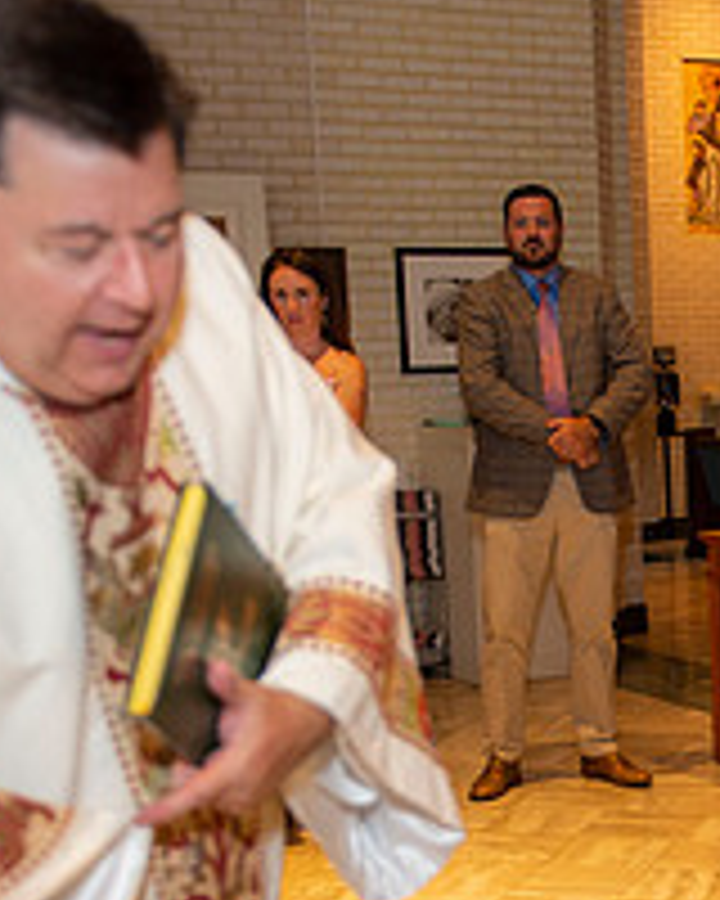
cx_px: 770
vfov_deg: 24.4
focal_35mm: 76
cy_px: 792
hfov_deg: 19.4
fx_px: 2024
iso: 560
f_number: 2.8
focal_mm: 28
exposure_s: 1/100
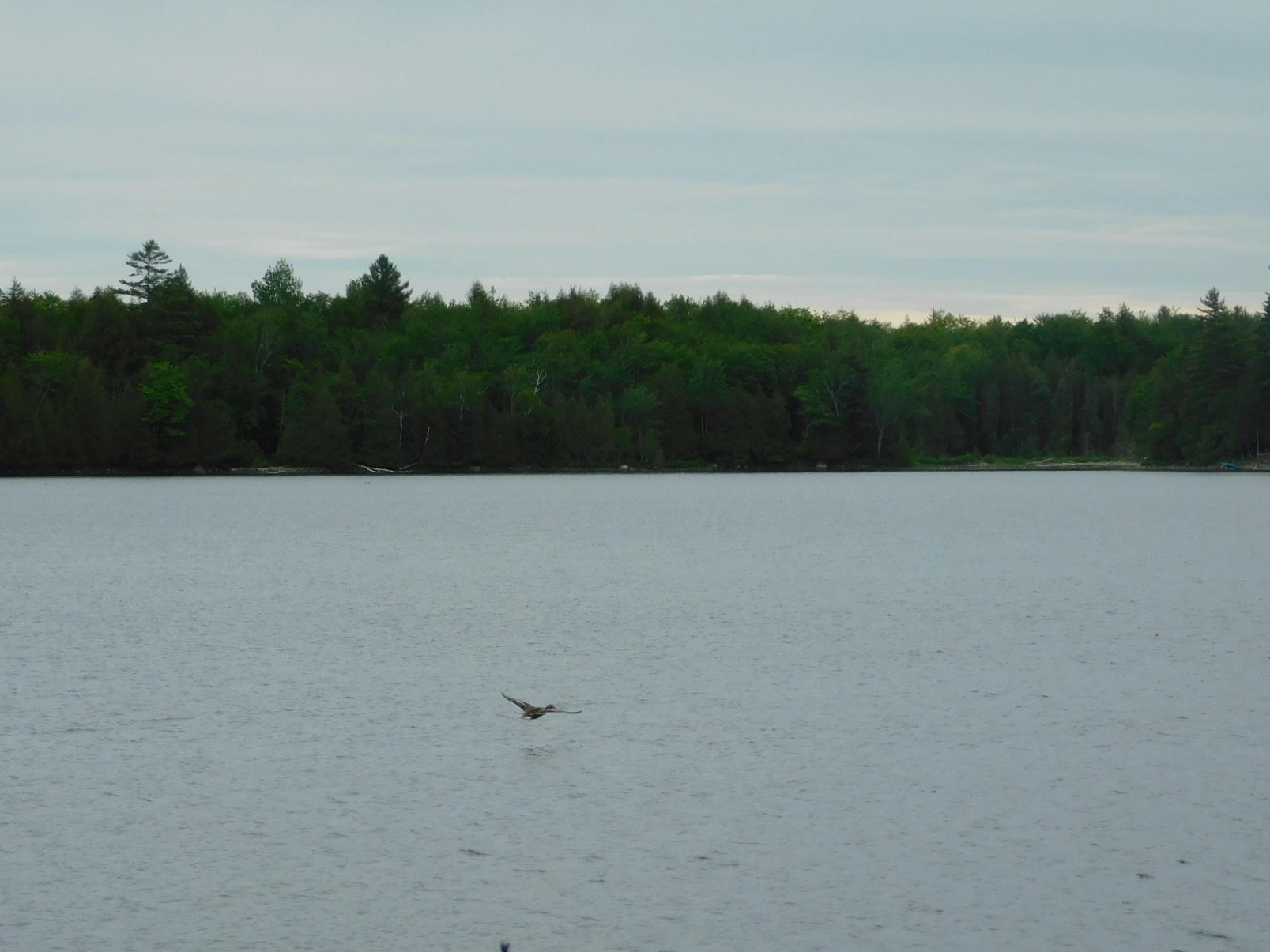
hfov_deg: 14.1
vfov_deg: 10.6
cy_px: 645
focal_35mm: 140
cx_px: 699
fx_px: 5136
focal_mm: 17.6
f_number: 4.6
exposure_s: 1/640
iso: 125
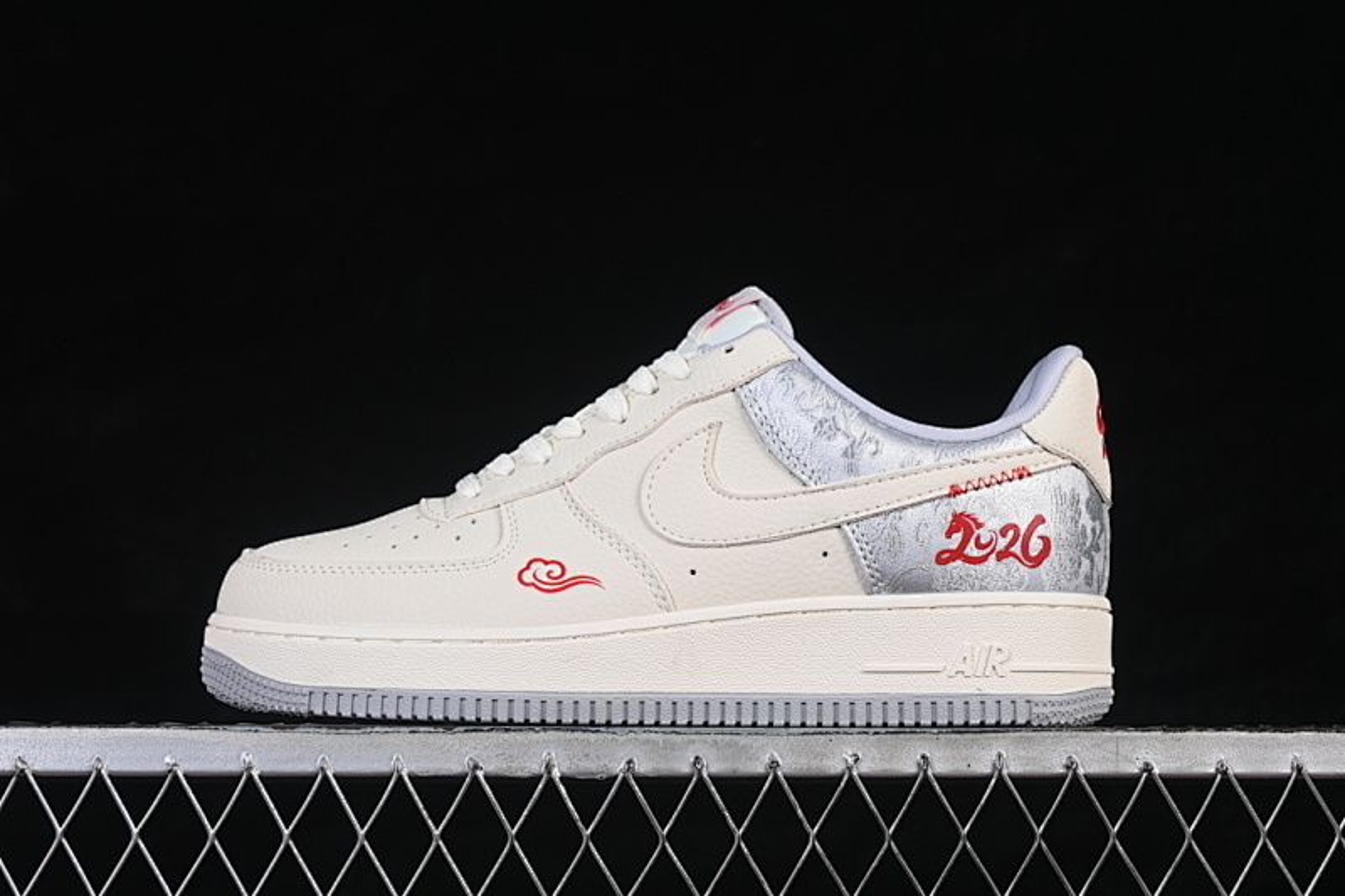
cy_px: 448
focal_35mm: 75
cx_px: 672
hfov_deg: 27.0
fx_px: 2801
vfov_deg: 18.2
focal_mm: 50
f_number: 8
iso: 160
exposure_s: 1/80
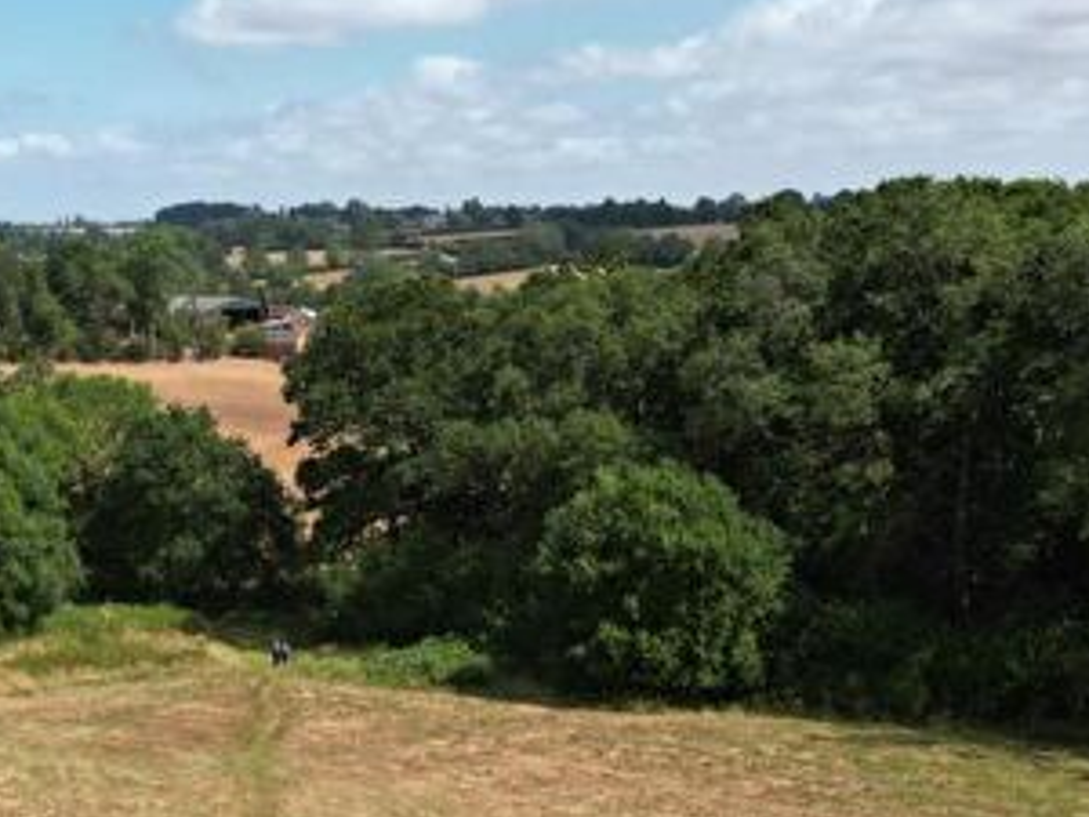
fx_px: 1762
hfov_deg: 32.8
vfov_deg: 24.8
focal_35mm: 56
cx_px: 127
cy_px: 826
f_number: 1.7
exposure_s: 1/2500
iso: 100
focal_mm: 6.72
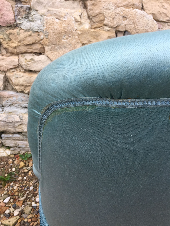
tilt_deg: -20.1
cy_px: 113
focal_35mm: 29
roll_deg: -4.3
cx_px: 85
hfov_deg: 48.2
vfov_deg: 61.7
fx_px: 190
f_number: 2.2
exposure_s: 1/100
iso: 32
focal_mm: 4.15
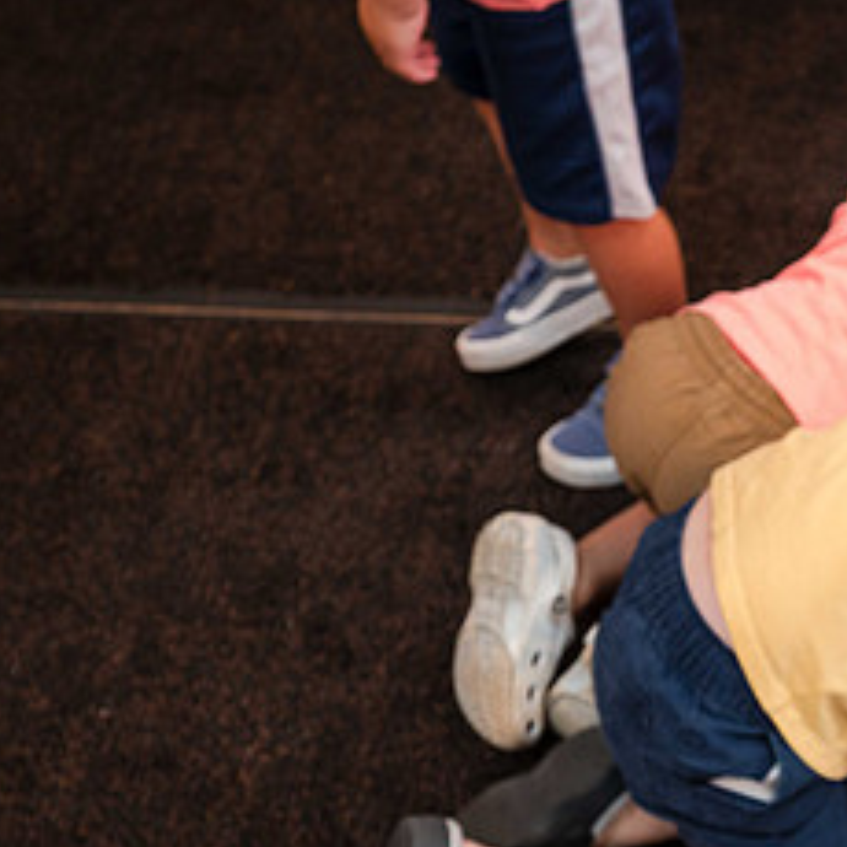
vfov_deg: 26.5
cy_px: 662
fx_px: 1772
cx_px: 973
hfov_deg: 24.7
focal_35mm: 64
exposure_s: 1/125
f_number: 4
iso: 900
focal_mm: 26.5
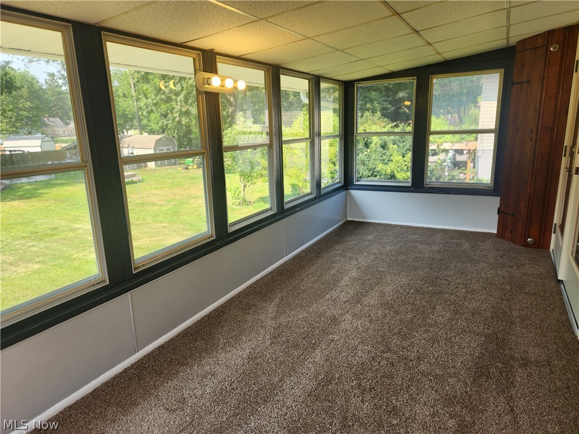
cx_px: 290
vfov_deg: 58.9
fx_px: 385
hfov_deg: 73.9
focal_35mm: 23
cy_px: 217
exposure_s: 1/213
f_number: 1.8
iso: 20
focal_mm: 5.4
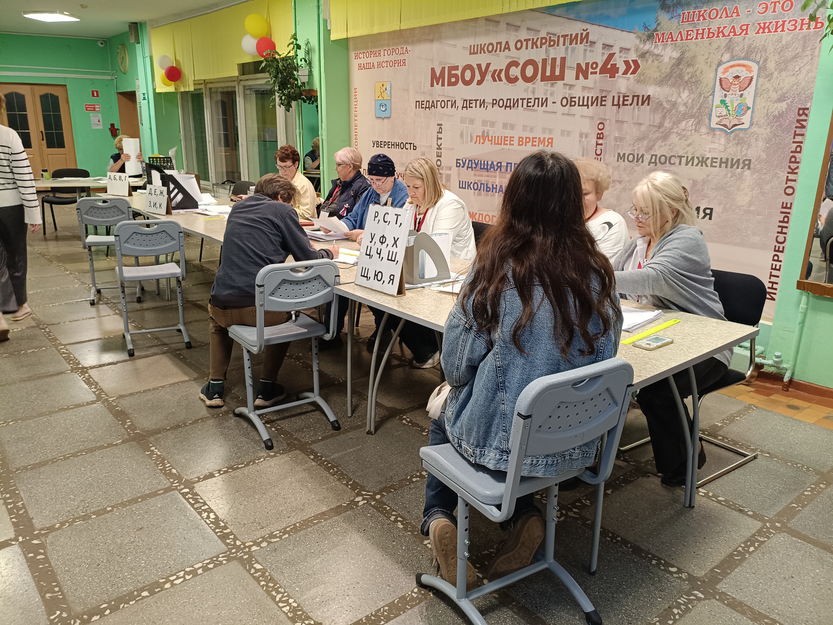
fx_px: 626
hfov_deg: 67.3
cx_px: 416
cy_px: 312
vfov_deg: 53.1
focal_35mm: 26
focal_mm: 4.94
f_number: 1.5
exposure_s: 1/50.1
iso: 655
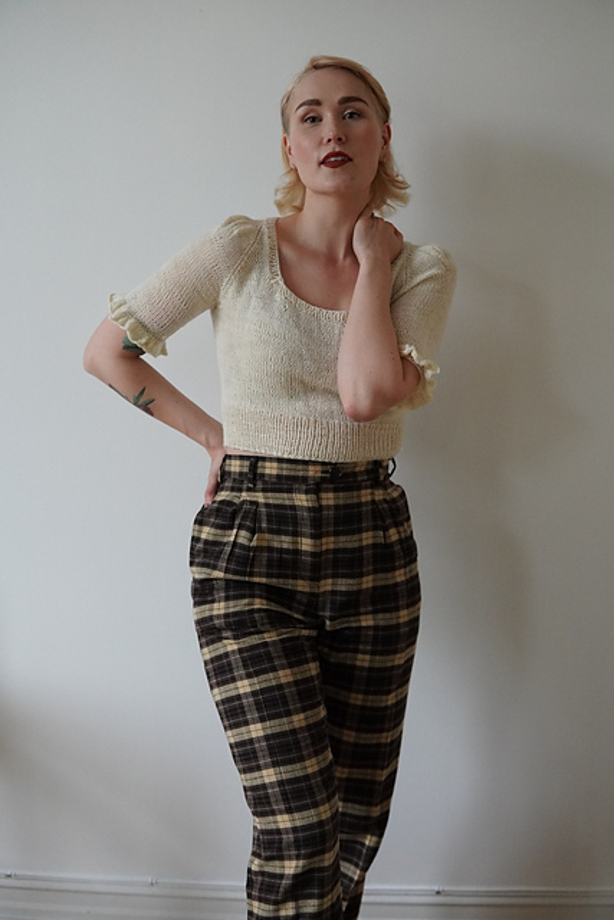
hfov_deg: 29.9
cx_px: 307
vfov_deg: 43.6
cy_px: 460
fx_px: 1151
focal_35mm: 45
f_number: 2.2
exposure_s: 1/800
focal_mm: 30
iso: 3200
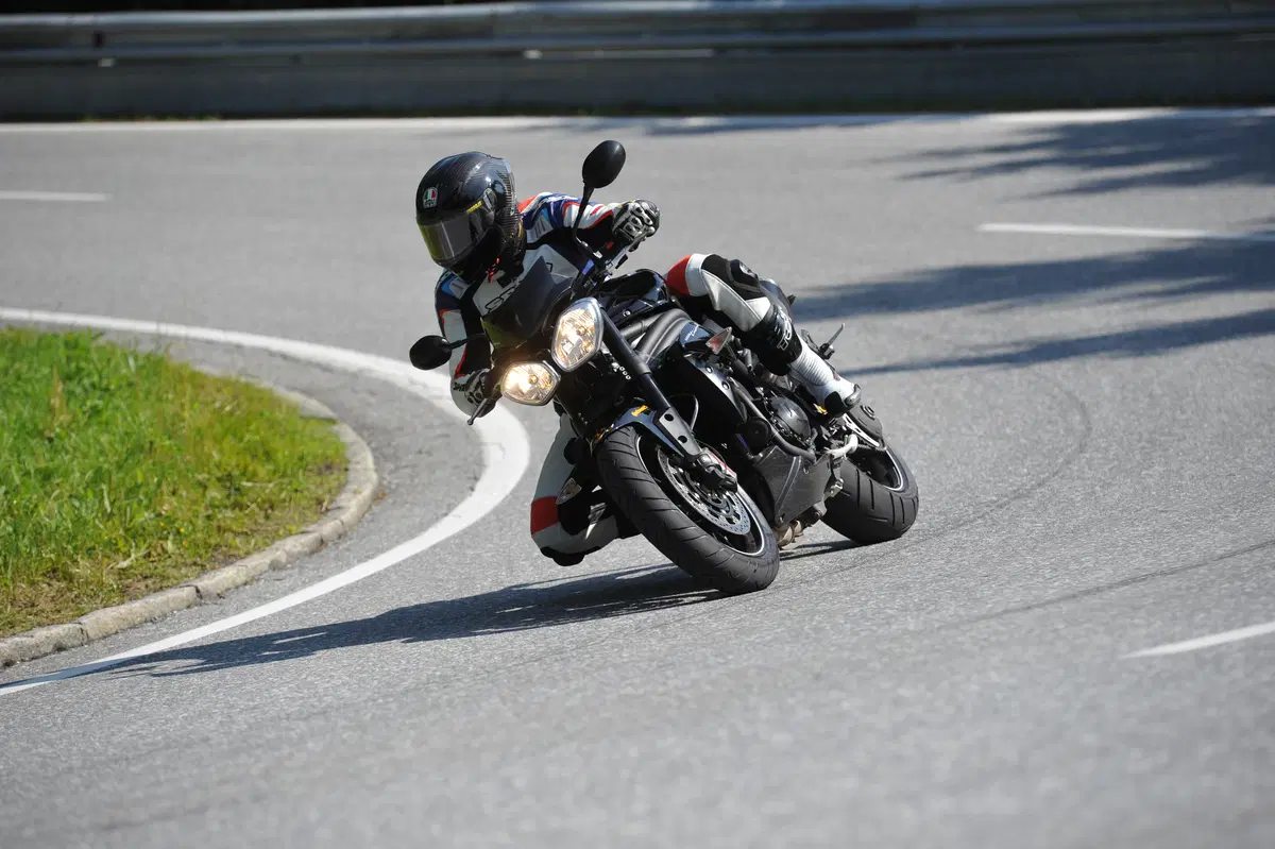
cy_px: 424
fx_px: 6195
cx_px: 638
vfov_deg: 7.8
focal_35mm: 175
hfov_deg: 11.8
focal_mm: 175
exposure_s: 1/4000
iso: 800
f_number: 4
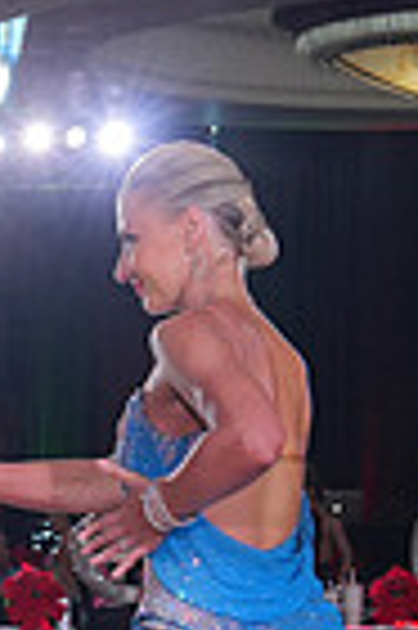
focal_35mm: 166
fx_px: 2898
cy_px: 529
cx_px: -535
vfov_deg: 12.3
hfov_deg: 7.7
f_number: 5.6
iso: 1600
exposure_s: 1/400
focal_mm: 40
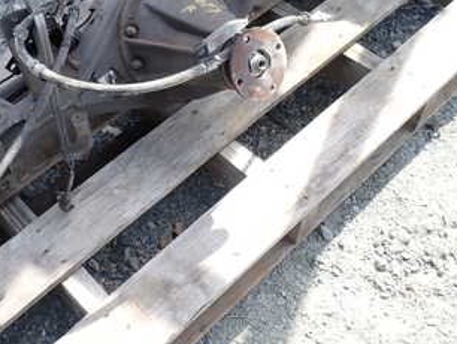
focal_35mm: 49
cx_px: 87
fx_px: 647
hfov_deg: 37.4
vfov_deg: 29.1
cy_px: 70
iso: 100
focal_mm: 4.5
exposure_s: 1/320
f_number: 2.8
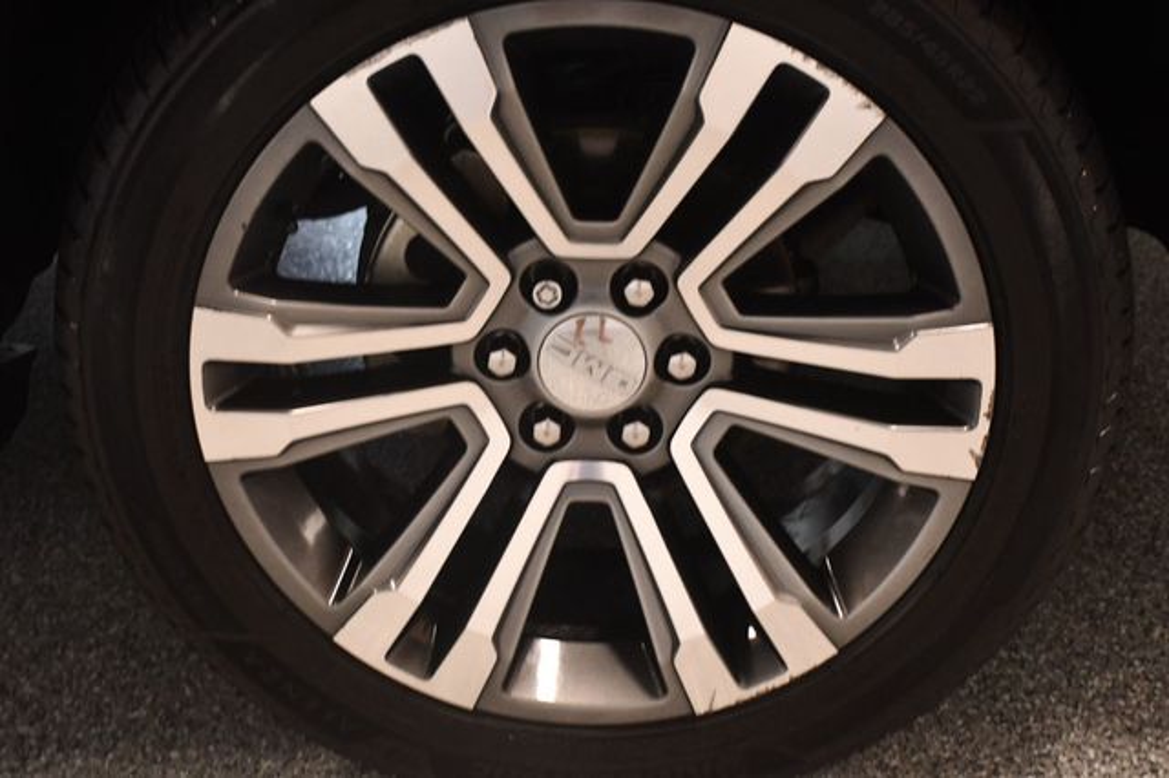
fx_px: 2045
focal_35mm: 63
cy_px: 389
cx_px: 584
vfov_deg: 21.5
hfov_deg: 31.9
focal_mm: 42
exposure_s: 1/100
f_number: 4.5
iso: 3200
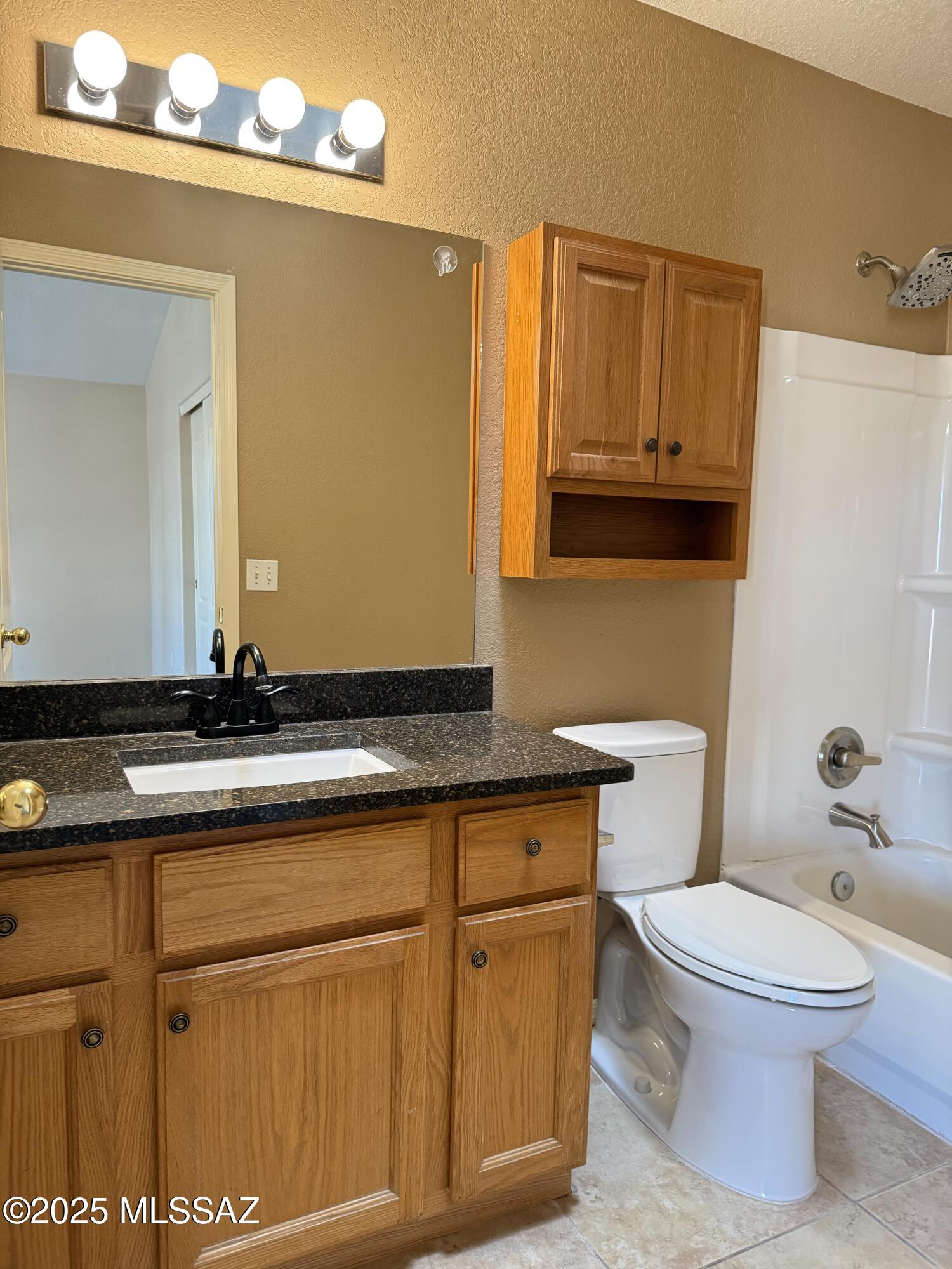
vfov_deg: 71.6
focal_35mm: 24
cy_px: 634
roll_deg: -1.4
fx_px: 880
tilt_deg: -6.1
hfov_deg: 56.8
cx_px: 476
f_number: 1.78
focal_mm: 6.76
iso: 400
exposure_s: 1/60
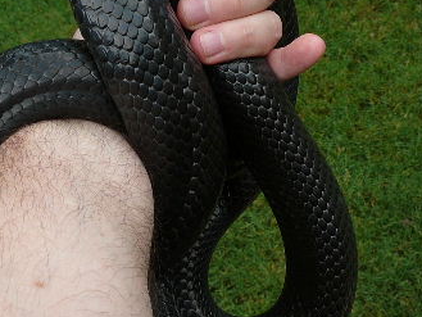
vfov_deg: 21.5
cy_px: 83
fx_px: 829
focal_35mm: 68
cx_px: 203
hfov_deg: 28.5
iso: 80
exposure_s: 1/250
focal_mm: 5.2
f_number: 2.8
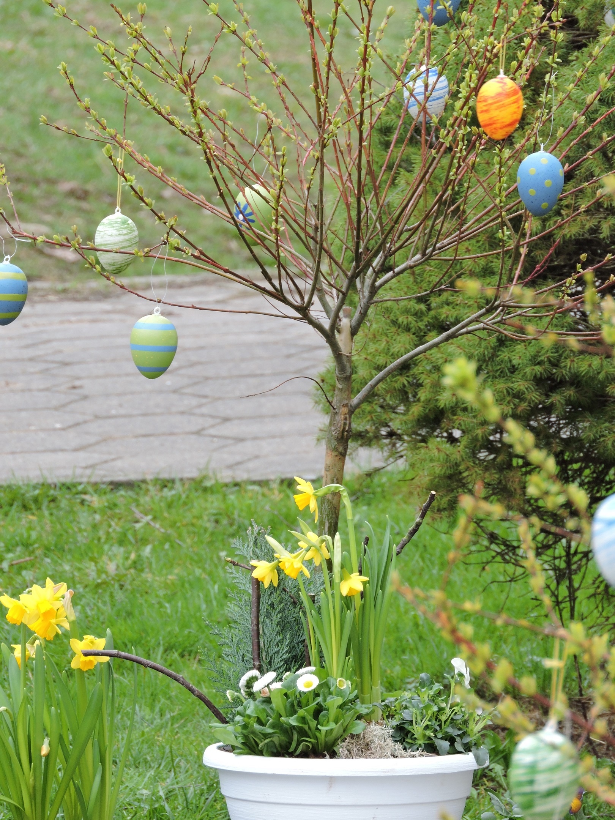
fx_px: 10660
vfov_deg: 4.4
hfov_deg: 3.3
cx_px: 308
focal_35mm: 450
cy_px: 410
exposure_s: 1/60
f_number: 5.6
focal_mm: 80.6
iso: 100
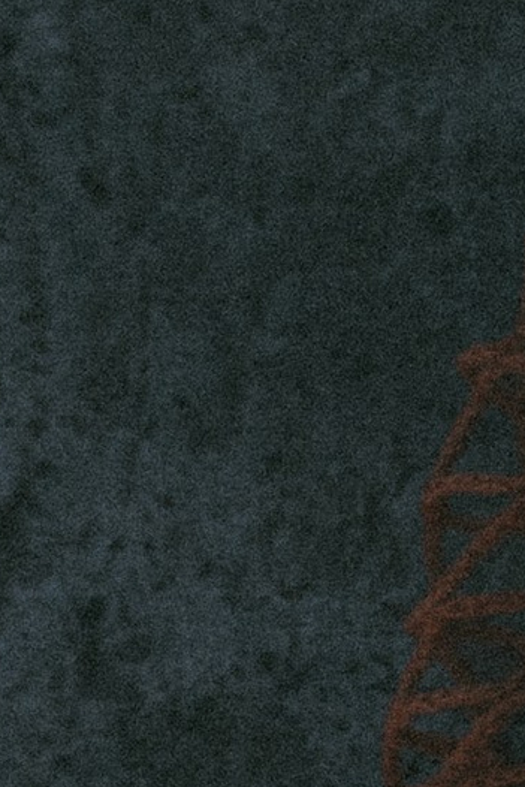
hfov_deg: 5.2
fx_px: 5268
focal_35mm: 241
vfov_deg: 8.5
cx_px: 1832
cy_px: 491
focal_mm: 22.1
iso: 100
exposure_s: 1/500
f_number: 5.6
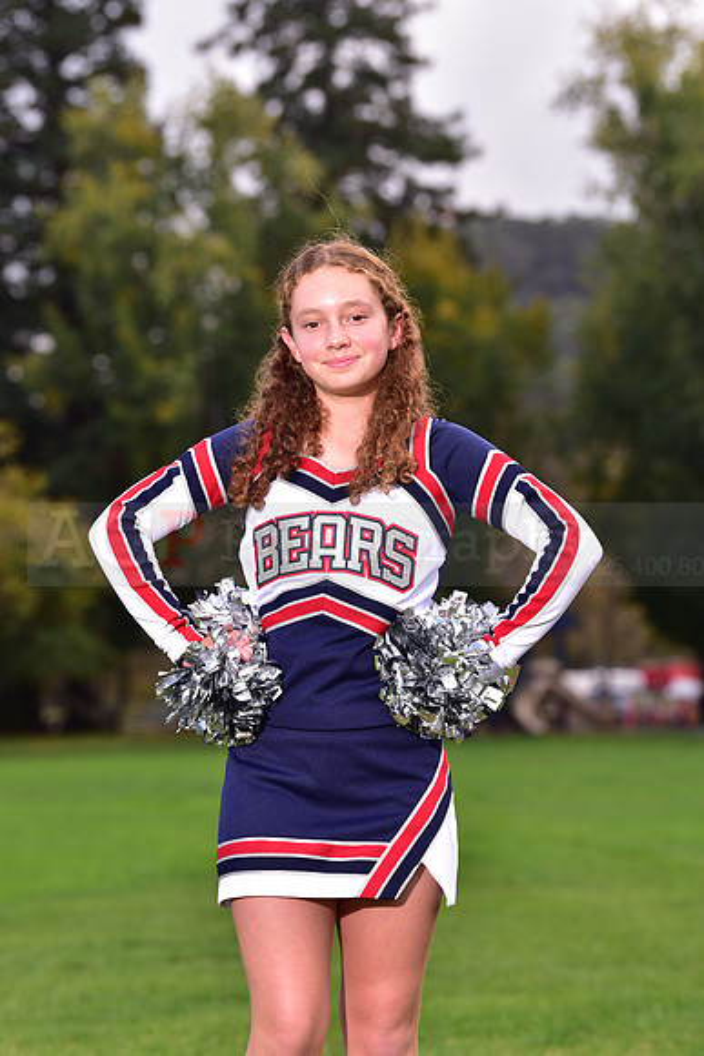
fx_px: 3664
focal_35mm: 125
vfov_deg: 16.4
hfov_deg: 11.0
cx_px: 352
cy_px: 528
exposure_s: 1/250
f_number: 5
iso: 200
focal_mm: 125
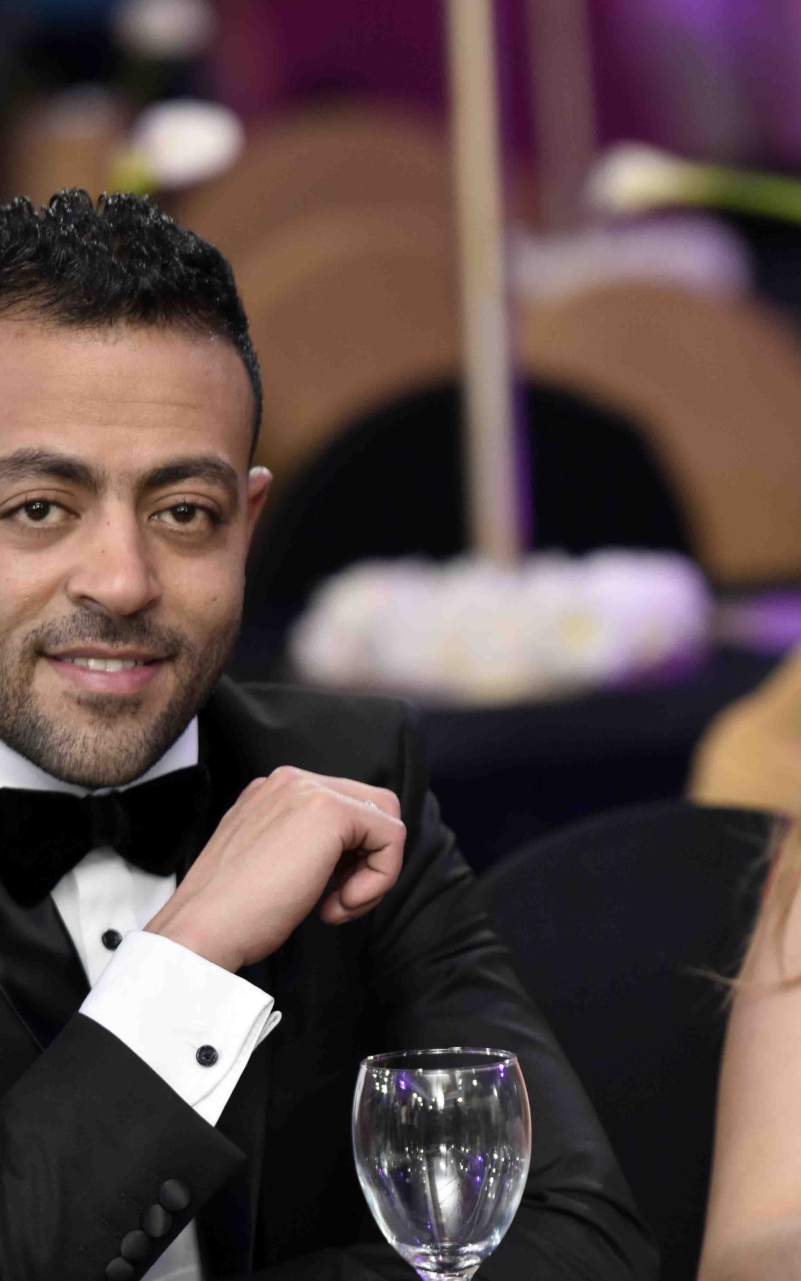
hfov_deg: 4.1
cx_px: 669
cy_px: 704
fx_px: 11072
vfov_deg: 6.6
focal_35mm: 317
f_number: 2.8
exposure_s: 1/100
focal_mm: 170
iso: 1400
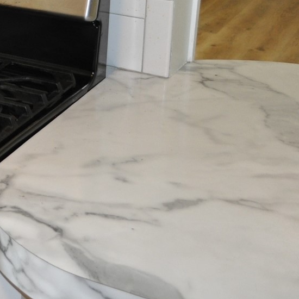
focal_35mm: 85
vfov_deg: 19.6
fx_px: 831
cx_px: -129
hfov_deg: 18.4
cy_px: -24
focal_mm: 18
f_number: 3.5
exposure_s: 1/100
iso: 800
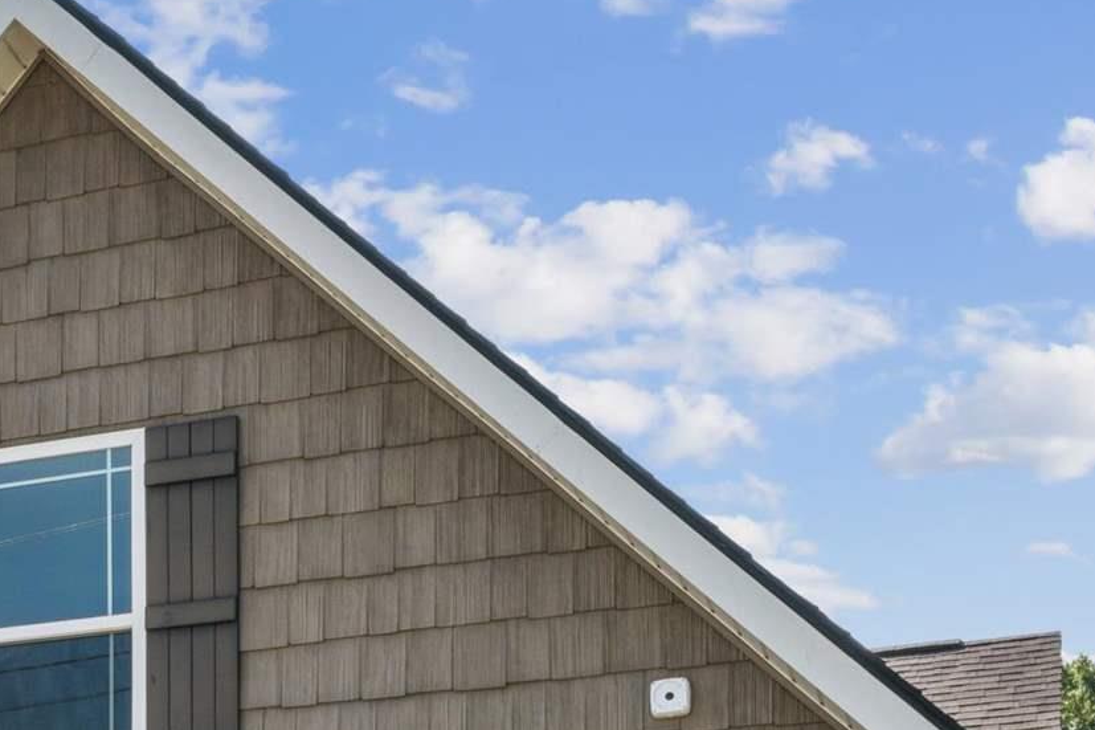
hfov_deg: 22.8
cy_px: 1275
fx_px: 2451
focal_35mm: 81
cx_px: -283
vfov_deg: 14.9
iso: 100
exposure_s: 1/20
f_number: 22
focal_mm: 21.7
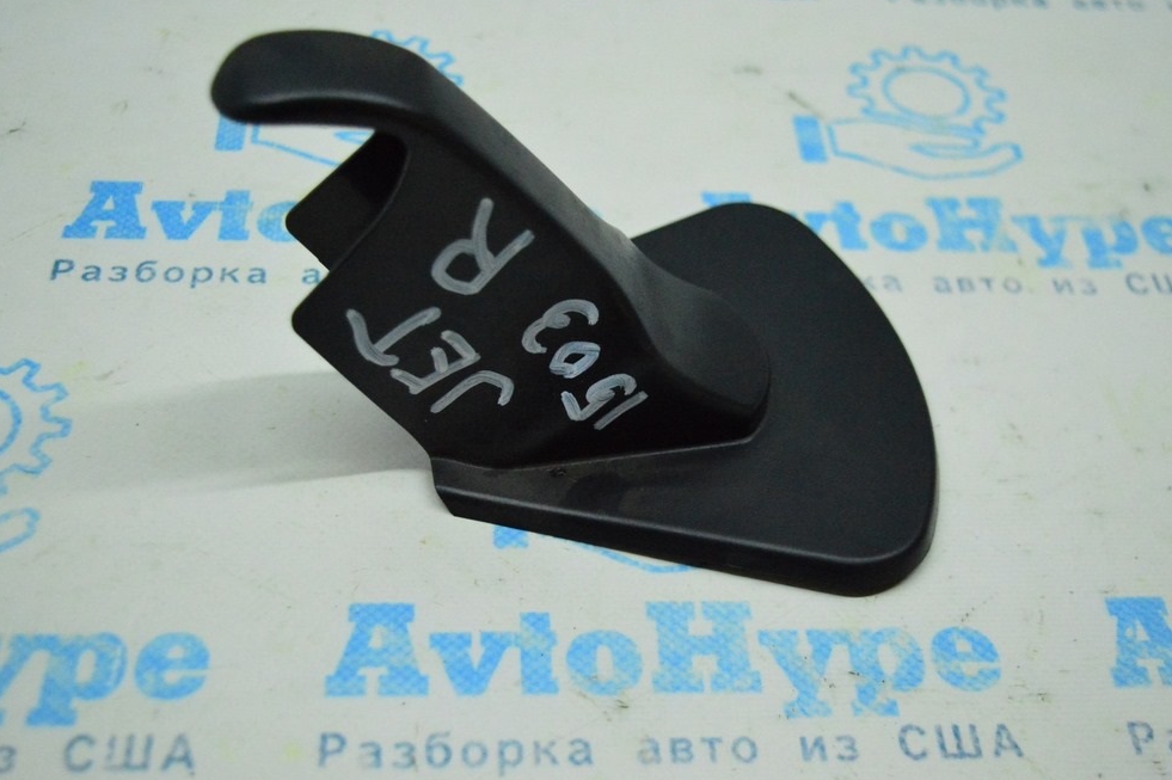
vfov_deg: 27.8
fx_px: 1579
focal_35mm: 49
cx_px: 578
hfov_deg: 40.7
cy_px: 379
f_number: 4.2
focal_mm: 31
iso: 6400
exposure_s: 1/1000
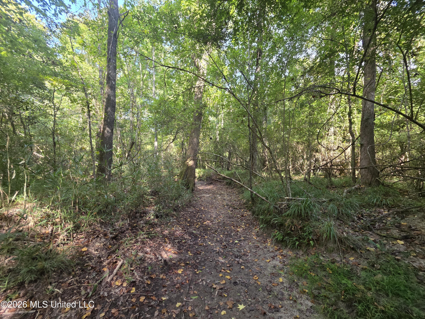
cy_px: 160
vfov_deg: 89.9
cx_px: 212
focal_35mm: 13
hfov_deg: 106.2
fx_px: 160
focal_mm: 2.2
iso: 125
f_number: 1.9
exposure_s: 1/120
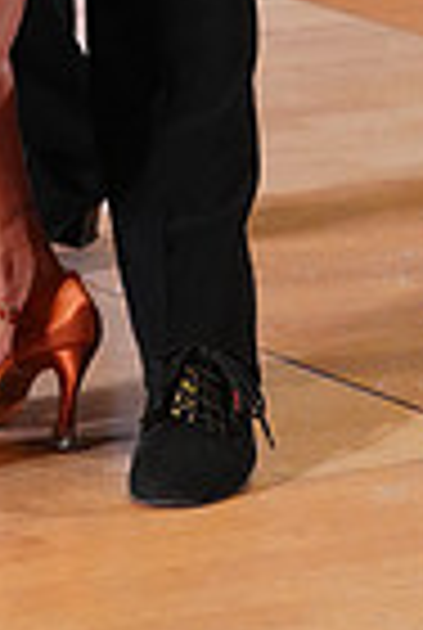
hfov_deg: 4.3
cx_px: 29
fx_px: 5647
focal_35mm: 322
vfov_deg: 6.2
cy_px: -639
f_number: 4
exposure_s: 1/400
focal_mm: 78
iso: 3200
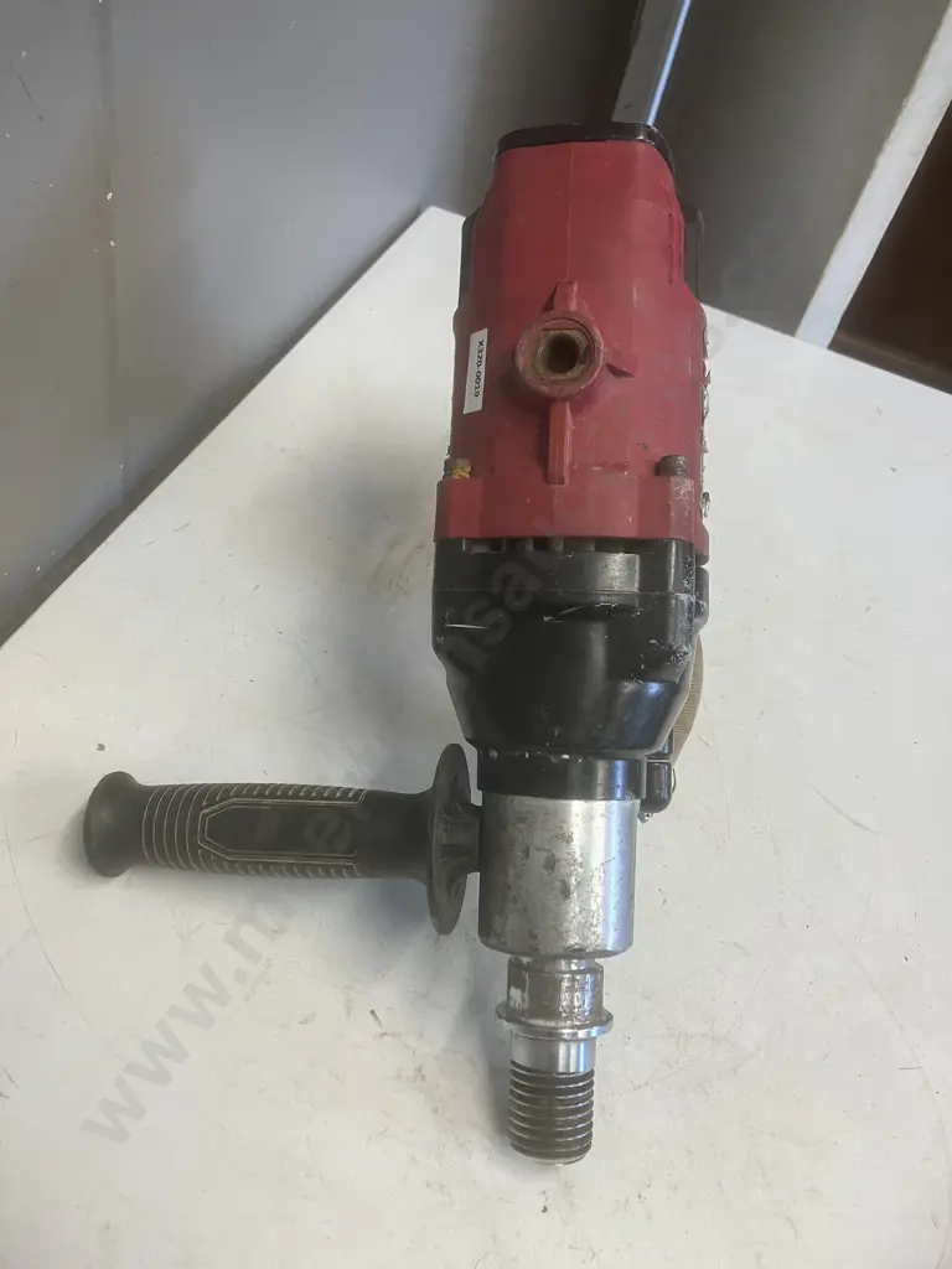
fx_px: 1027
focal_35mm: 28
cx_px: 476
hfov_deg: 49.7
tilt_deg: -44.9
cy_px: 634
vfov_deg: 63.4
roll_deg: -15.1
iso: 50
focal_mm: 3.99
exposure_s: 1/50
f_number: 1.8
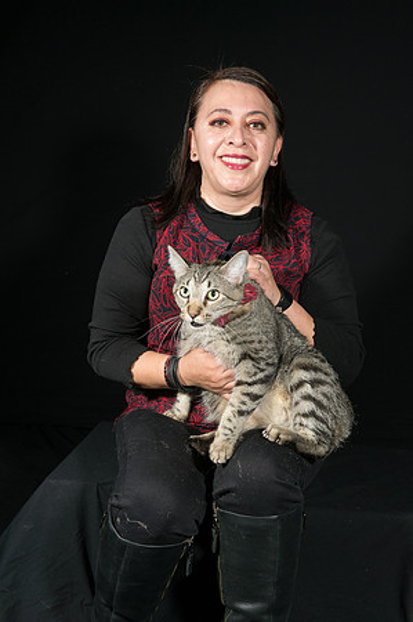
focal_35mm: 40
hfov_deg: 33.3
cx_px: 206
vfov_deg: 48.5
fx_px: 690
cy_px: 311
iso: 160
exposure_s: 1/250
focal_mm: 40
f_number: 11
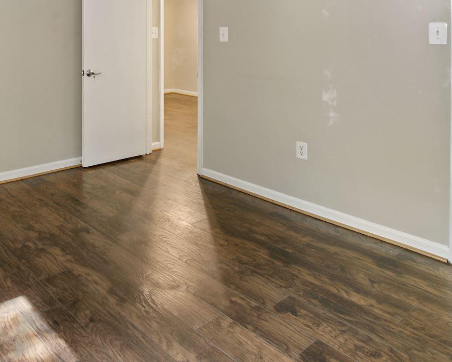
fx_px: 401
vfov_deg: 45.7
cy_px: 67
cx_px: 124
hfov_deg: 56.4
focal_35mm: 30
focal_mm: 10
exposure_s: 2.5
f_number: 8
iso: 200
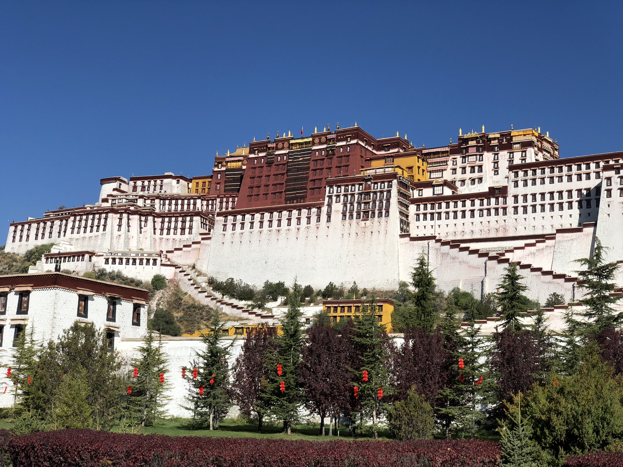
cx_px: 312
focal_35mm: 52
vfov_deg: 28.0
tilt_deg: +10.9
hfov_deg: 36.8
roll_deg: -1.1
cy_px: 234
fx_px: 936
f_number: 2.4
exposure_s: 1/1845
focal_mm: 6
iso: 16
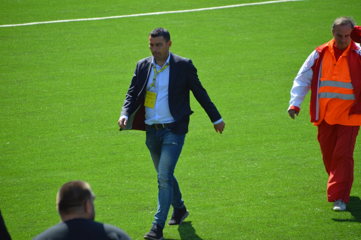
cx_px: 180
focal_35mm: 292
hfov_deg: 7.0
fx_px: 2931
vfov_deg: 4.7
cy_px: 120
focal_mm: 195
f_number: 6.3
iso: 400
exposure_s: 1/500
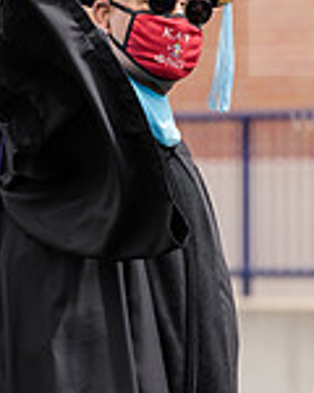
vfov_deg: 2.7
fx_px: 8422
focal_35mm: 725
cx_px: 170
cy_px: 174
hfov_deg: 2.1
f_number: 5.6
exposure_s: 1/640
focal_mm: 200
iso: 320
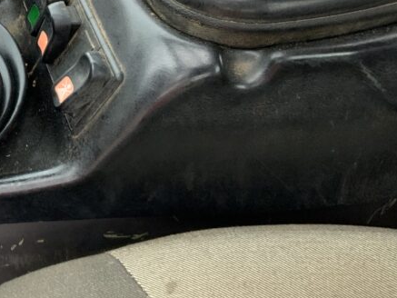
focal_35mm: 68
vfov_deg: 21.0
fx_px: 780
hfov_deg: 25.9
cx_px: -63
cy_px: 15
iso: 50
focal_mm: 3
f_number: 1.8
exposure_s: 1/122
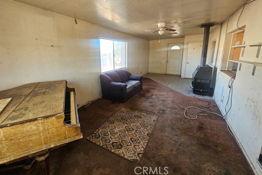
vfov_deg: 80.7
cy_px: 75
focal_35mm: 14
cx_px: 131
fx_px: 102
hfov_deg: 104.3
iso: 320
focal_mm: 2.2
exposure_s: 1/60
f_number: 2.2
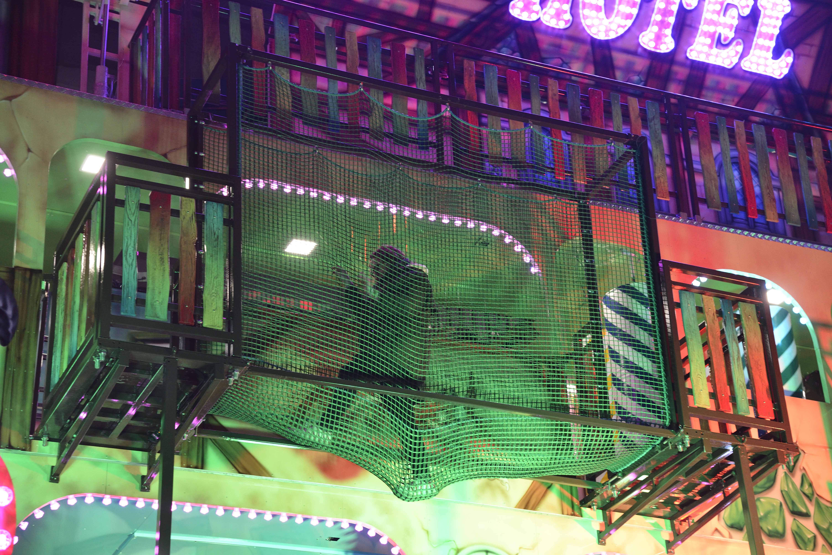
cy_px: 278
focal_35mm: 75
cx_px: 416
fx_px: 1734
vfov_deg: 18.2
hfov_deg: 27.0
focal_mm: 75
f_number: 5
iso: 2000
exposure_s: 1/100
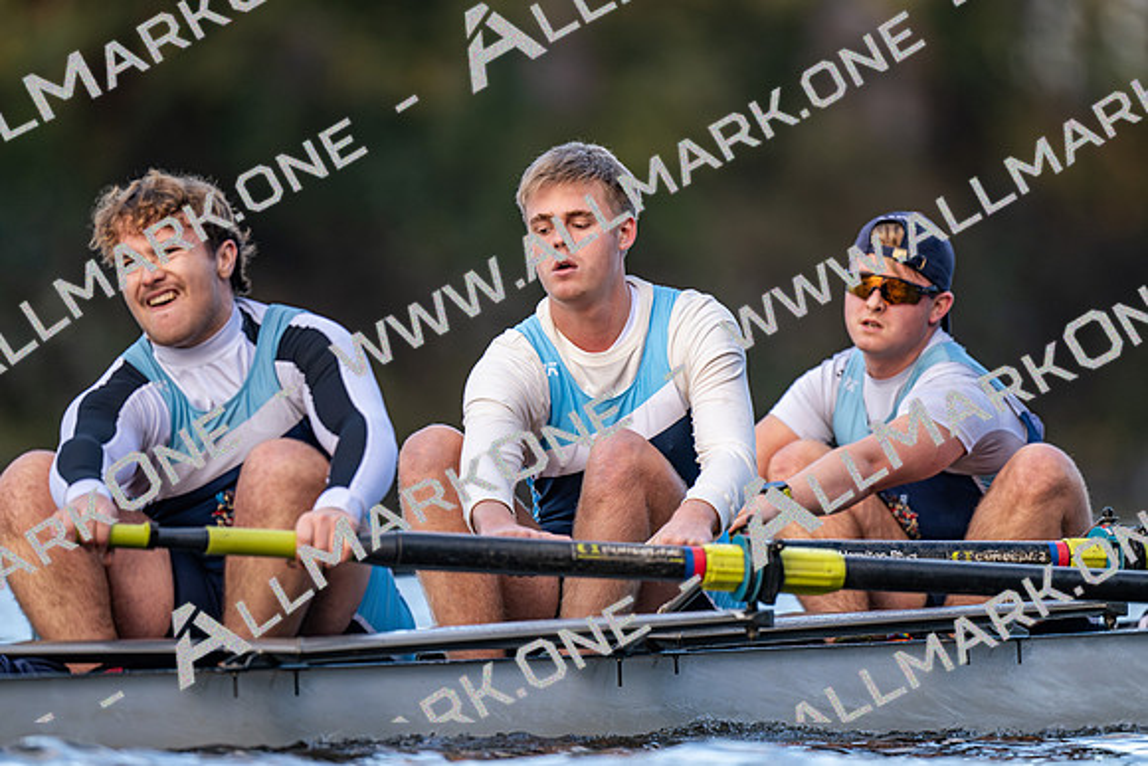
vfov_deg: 2.3
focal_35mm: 600
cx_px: 574
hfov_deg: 3.4
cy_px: 383
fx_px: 19137
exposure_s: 1/2500
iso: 2000
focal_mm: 600
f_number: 4
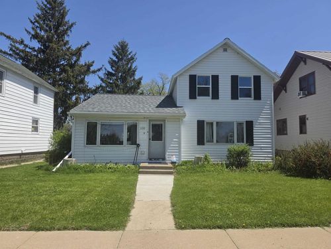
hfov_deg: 73.9
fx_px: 220
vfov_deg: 58.9
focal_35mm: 23
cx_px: 166
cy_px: 124
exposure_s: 1/7622
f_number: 1.4
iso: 64
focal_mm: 6.5
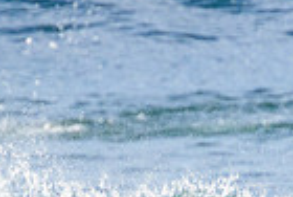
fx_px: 26997
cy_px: 324
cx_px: 257
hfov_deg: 0.6
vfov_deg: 0.4
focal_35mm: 3310
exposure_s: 1/2000
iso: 1600
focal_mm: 800
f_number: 11
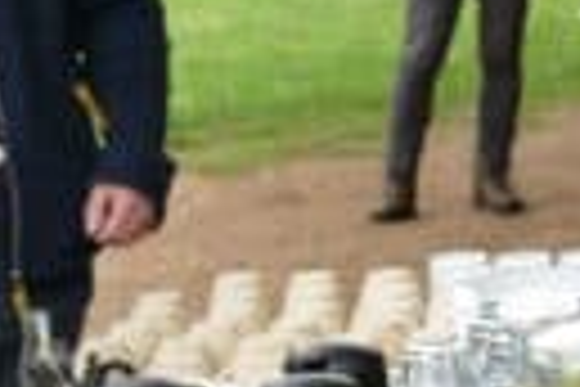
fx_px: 3077
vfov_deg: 7.2
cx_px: -409
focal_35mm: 191
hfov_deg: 10.2
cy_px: 308
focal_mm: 17.54
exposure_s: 1/80
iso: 160
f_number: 3.3
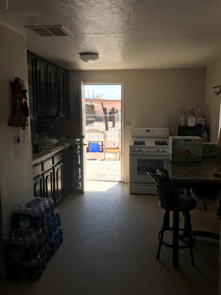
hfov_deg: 49.7
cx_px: 110
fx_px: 238
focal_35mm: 28
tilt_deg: -9.0
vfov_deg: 63.4
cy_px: 148
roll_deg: -0.8
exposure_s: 1/447
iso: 20
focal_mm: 3.99
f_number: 1.8
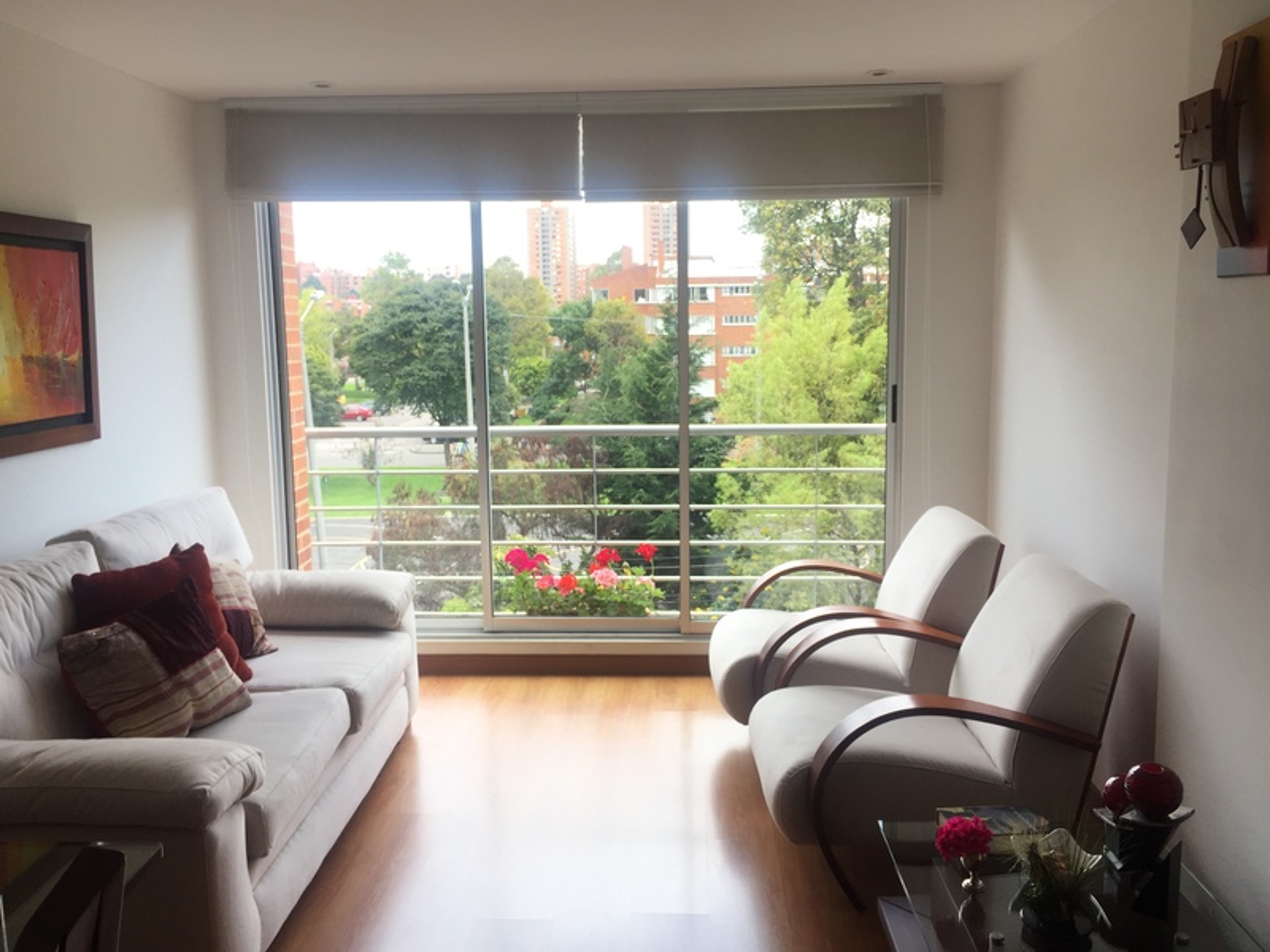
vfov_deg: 48.2
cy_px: 476
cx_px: 635
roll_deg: -0.2
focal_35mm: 29
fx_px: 1064
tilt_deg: -8.0
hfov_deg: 61.7
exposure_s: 1/170
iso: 32
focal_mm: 4.15
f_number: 2.2
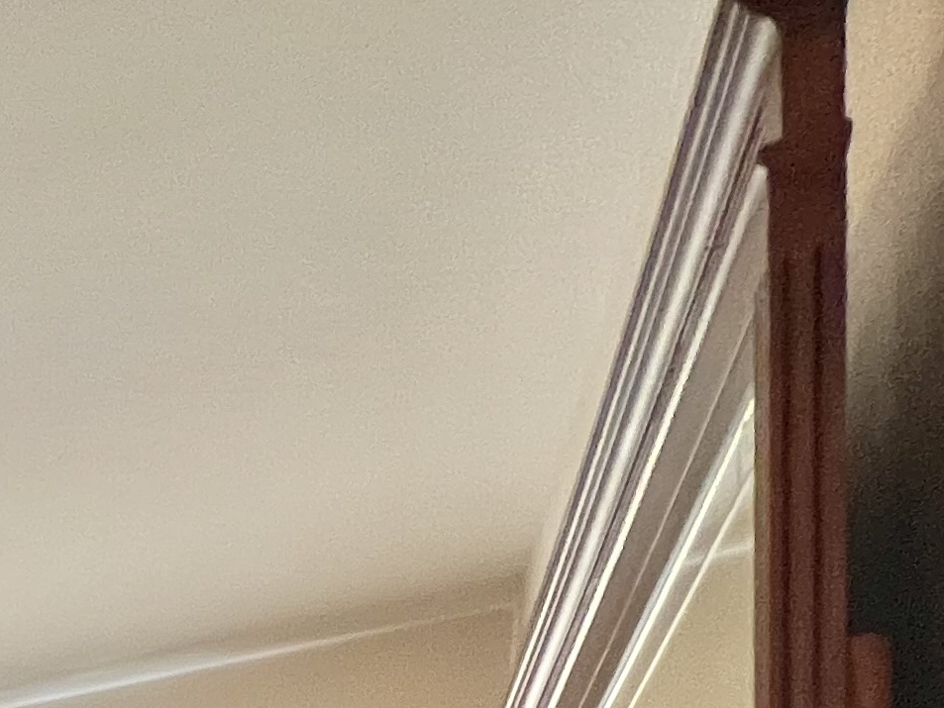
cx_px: -973
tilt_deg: -3.2
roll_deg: +0.1
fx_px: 1500
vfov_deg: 18.6
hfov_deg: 19.0
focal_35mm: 55
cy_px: 1372
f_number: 1.8
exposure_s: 1/100
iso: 250
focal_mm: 1.57
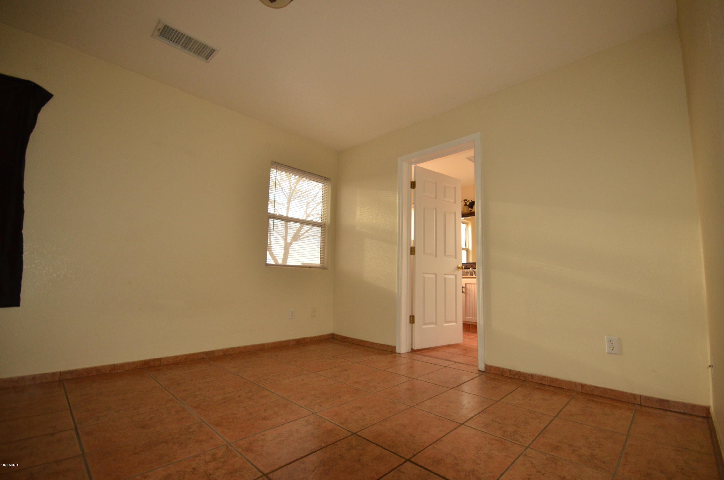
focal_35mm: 15
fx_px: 301
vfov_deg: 77.1
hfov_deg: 100.5
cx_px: 362
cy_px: 240
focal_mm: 10
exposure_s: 1/60
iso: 1000
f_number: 5.6
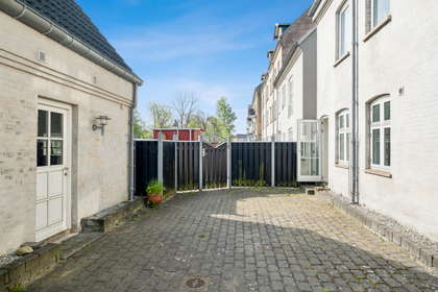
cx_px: 219
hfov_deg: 78.6
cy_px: 146
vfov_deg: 57.2
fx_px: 268
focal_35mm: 22
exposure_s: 1/250
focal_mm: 14.5
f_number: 8
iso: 500
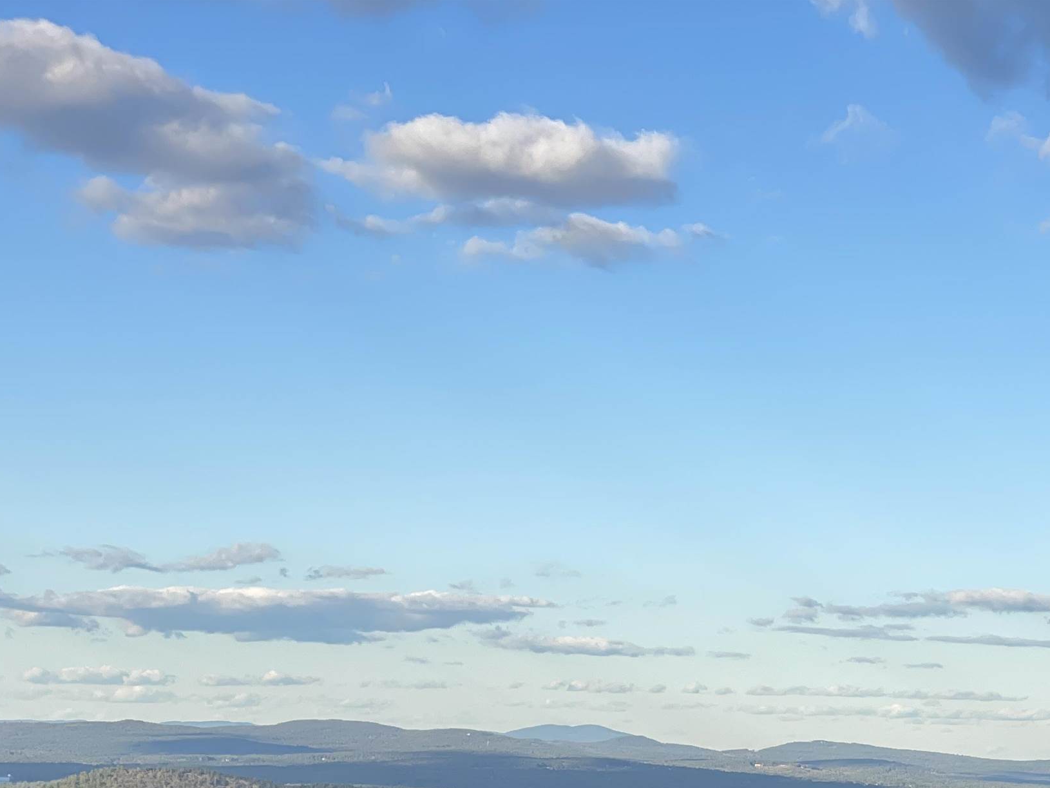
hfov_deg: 20.0
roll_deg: -1.5
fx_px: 2973
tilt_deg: +0.8
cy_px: 739
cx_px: 694
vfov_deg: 14.9
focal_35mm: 98
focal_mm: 6
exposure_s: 1/2083
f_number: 2
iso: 32
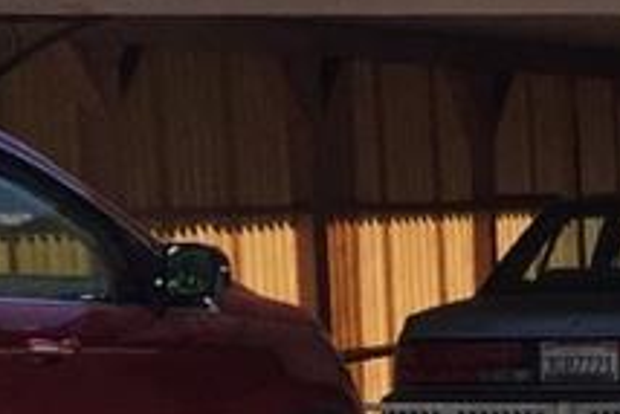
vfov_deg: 6.4
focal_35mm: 211
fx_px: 3636
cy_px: 683
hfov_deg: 8.3
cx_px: 1814
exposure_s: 1/1721
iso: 32
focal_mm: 4.15
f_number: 2.2
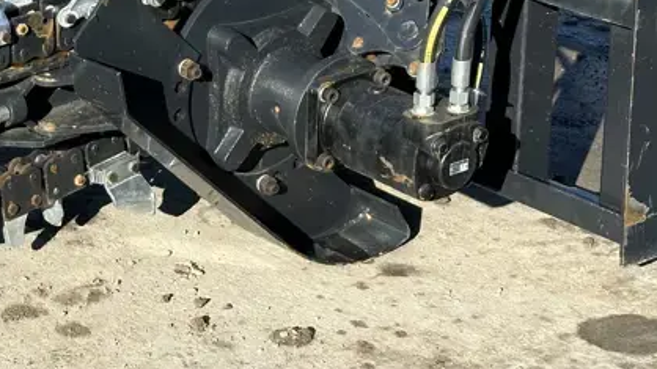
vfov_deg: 10.1
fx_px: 2090
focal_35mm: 120
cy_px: 100
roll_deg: -0.7
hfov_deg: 17.6
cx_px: 61
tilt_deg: -20.6
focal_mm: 6.86
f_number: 1.78
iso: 64
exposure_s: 1/2160
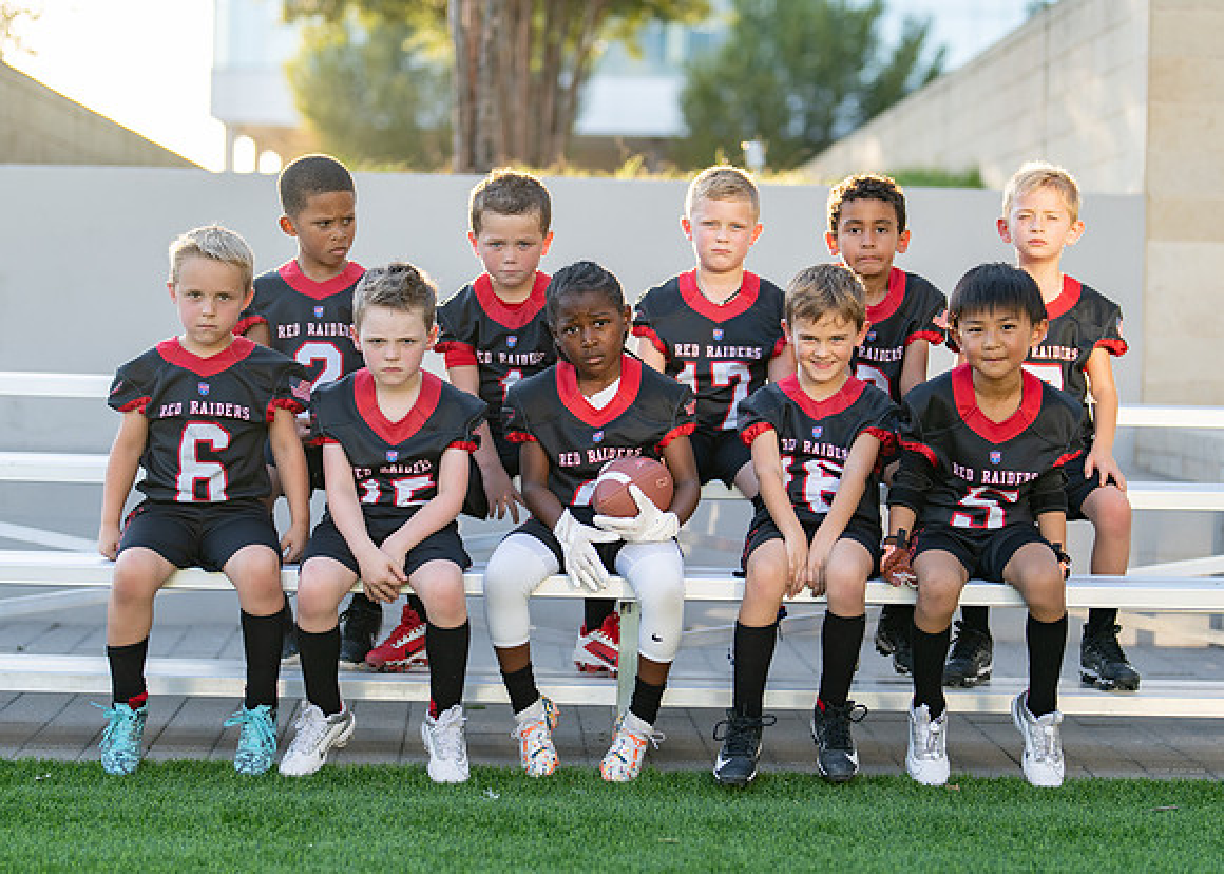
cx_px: 657
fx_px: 2744
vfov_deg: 18.1
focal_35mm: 79
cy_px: 451
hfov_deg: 25.1
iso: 100
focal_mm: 50
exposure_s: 1/1000
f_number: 1.2
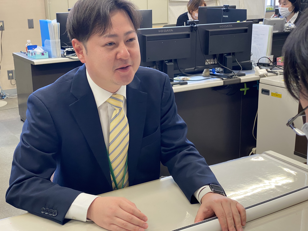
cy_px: 116
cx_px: 154
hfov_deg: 36.8
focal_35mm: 52
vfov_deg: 28.0
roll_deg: +1.2
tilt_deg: -15.9
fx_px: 463
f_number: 2
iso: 100
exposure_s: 1/100
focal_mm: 6
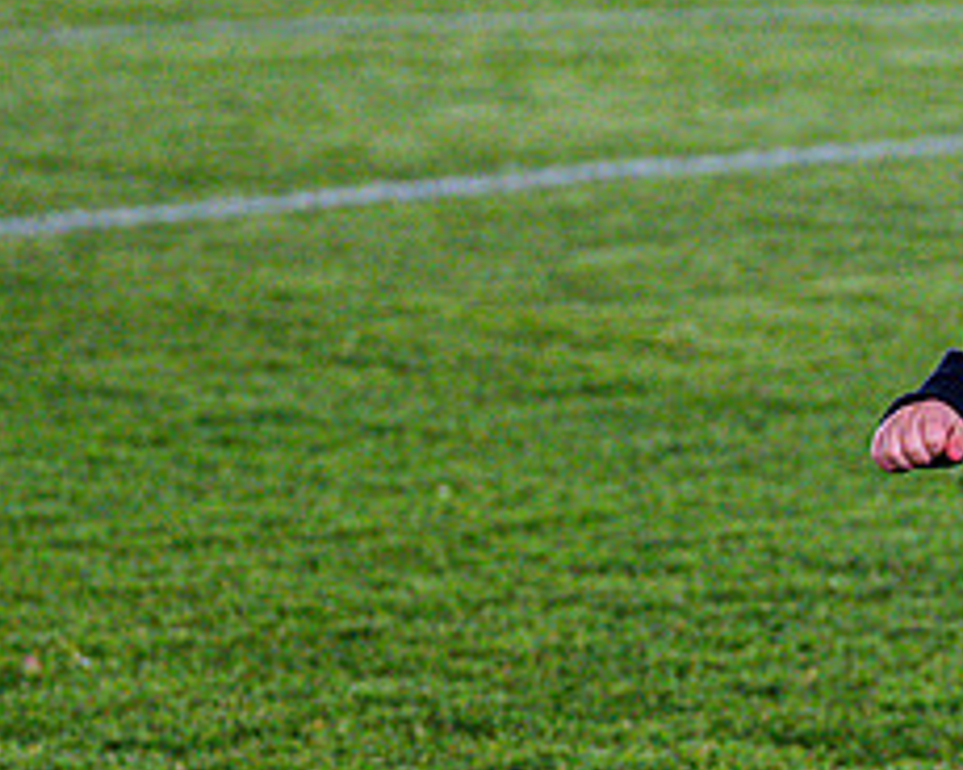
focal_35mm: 332
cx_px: 1214
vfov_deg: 4.7
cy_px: 699
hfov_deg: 5.8
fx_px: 9462
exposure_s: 1/320
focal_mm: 70
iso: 1000
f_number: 2.8
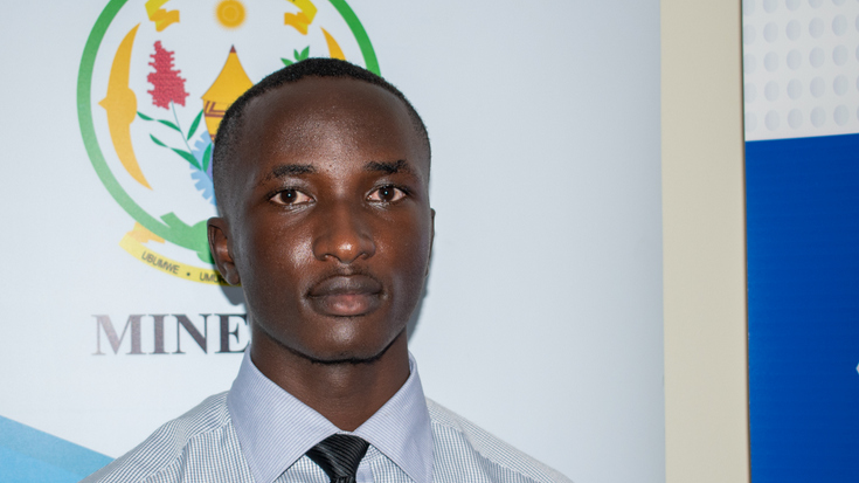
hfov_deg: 27.5
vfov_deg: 15.6
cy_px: 314
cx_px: 360
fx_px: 1753
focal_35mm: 77
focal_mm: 36
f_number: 4.8
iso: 250
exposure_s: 1/50
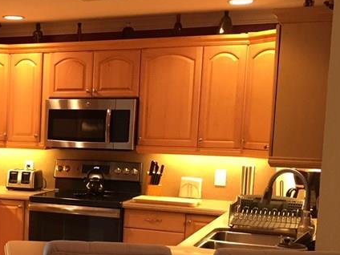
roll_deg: -1.5
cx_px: -63
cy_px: 195
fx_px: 688
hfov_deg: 25.2
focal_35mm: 70
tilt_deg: -5.6
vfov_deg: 20.8
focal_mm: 4.15
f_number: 2.2
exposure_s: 1/30
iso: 100
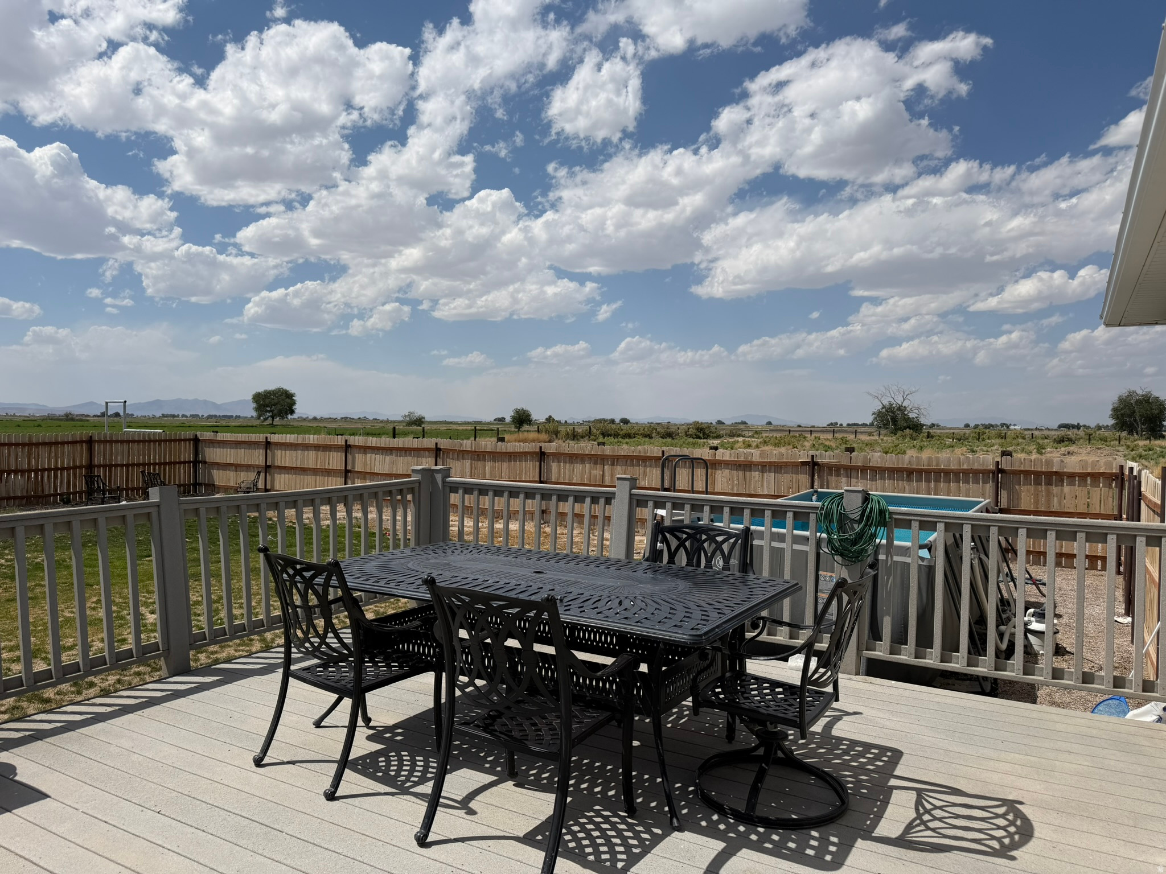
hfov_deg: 71.6
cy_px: 437
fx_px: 808
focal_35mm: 24
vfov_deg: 56.8
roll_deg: -0.1
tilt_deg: -1.5
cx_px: 583
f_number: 1.78
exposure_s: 1/11905
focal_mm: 6.76
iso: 80
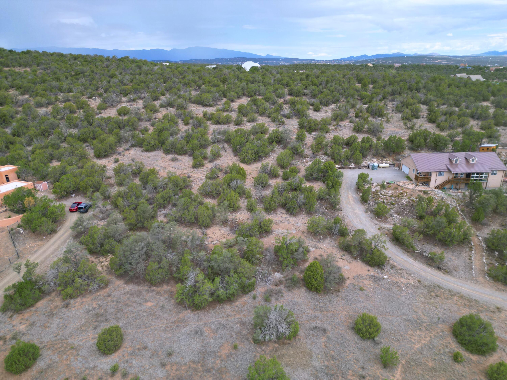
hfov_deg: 71.6
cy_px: 190
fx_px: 352
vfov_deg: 56.8
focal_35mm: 24
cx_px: 254
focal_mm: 6.72
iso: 130
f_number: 1.7
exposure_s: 1/1600
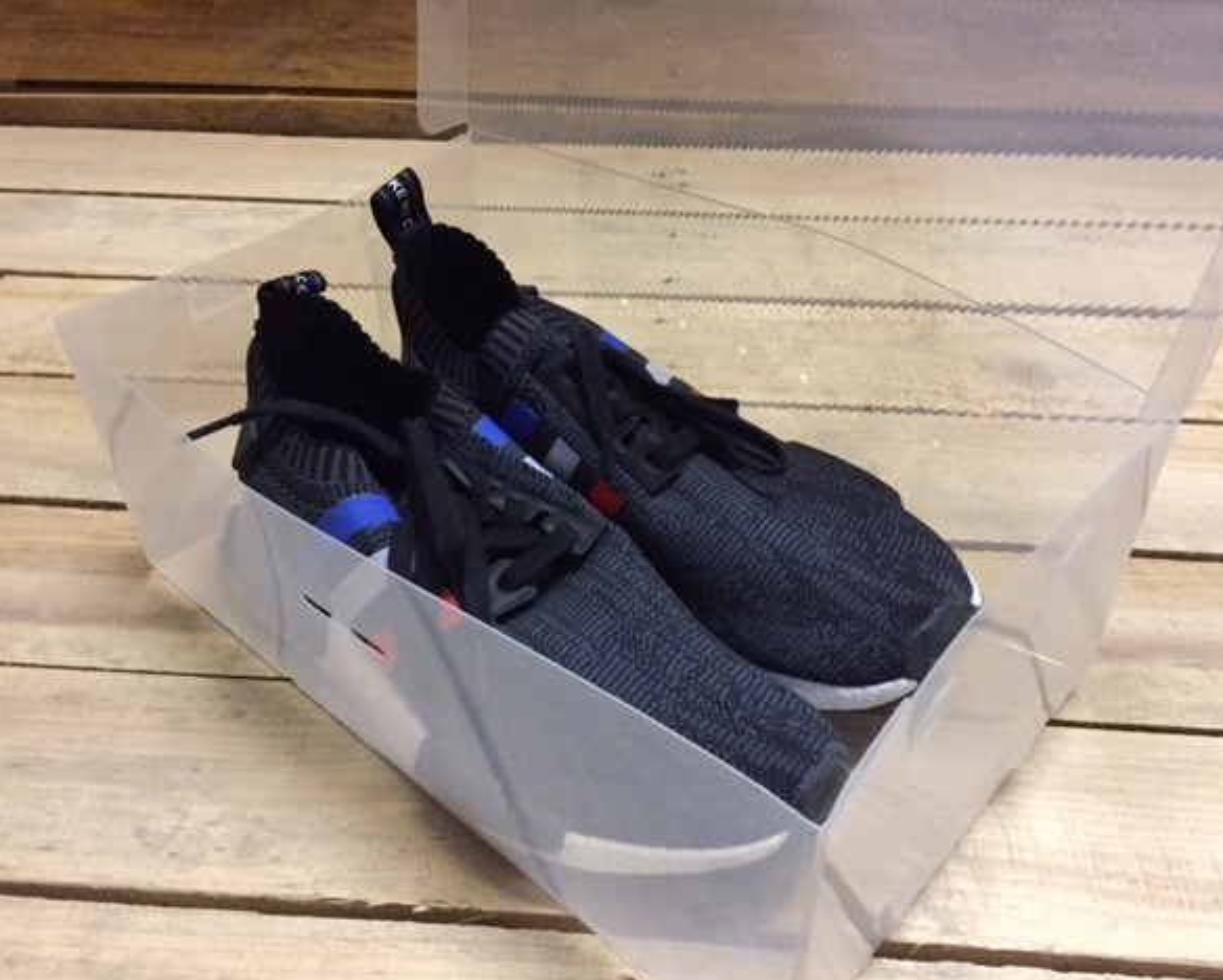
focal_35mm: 31
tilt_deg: -43.9
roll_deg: +2.2
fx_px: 1123
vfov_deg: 47.2
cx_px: 599
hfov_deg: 57.1
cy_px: 500
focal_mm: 4.15
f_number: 2.2
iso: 500
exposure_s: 1/17
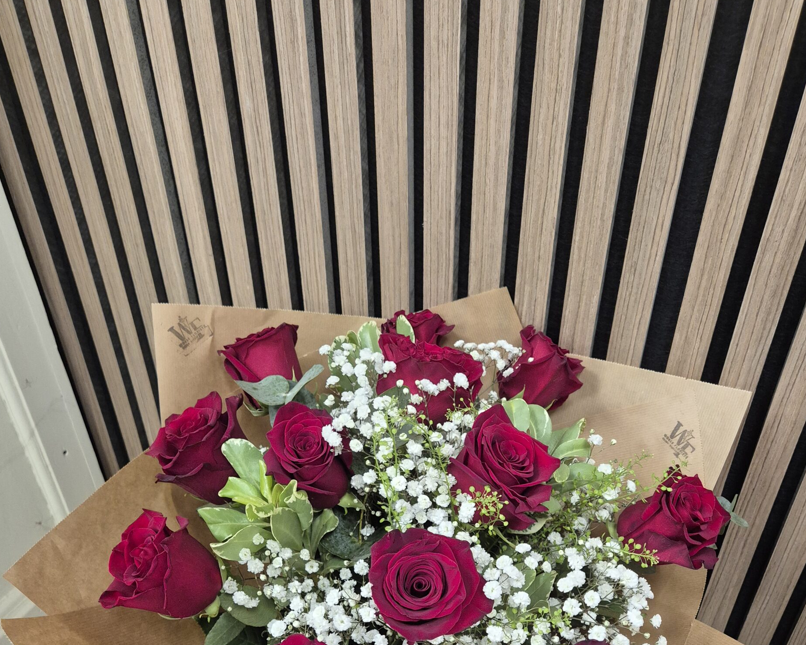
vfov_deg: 45.4
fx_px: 739
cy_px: 488
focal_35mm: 31
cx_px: 404
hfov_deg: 57.2
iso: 800
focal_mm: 5.4
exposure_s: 1/100
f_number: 1.8
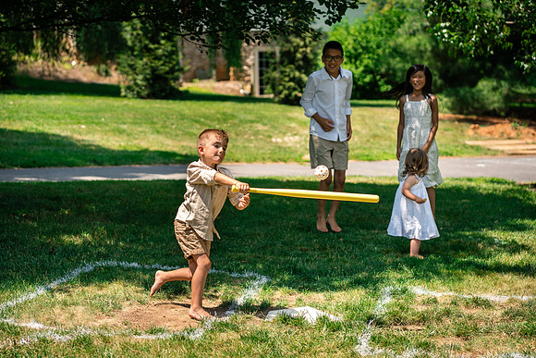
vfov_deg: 16.1
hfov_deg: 23.9
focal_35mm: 85
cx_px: 268
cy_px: 179
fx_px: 1266
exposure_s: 1/2500
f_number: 3.5
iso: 320
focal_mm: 85
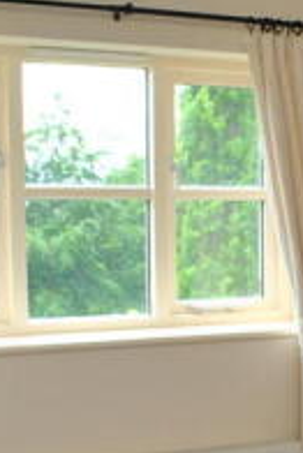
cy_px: 350
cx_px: 337
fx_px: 1134
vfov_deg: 22.4
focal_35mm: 90
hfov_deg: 14.8
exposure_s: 1/60
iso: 200
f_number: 4
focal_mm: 18
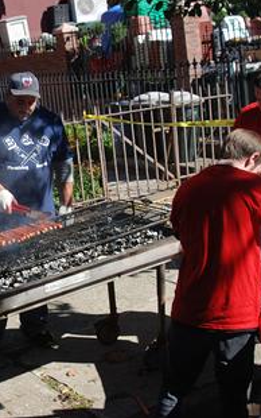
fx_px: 739
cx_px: -9
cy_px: 207
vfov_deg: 31.5
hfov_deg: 19.4
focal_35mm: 65
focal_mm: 28
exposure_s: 1/125
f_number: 5.6
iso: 100
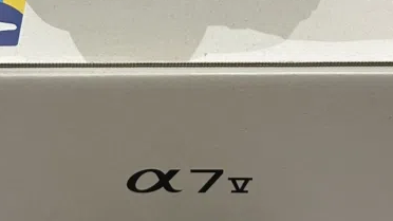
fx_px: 469
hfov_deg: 45.4
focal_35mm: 45
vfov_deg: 25.0
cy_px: -12
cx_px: 176
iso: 200
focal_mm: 6.86
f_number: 1.78
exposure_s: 1/60
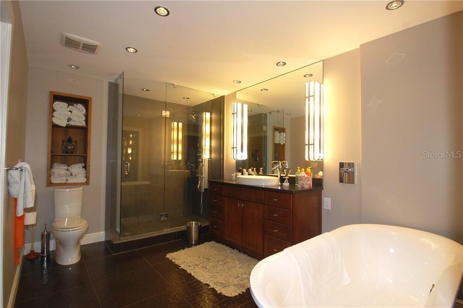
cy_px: 154
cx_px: 232
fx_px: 222
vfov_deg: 69.5
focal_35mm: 17
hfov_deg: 92.5
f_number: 4.5
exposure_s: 1/80
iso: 400
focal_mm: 11.5
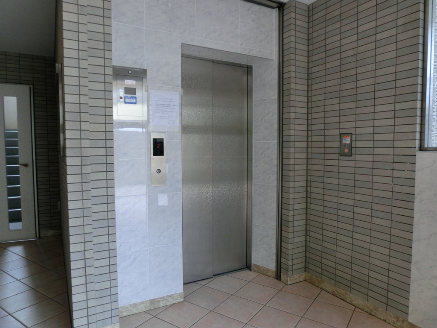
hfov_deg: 71.6
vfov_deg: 56.8
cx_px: 218
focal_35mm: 24
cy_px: 164
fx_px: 303
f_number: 3
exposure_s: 1/125
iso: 80
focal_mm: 4.24
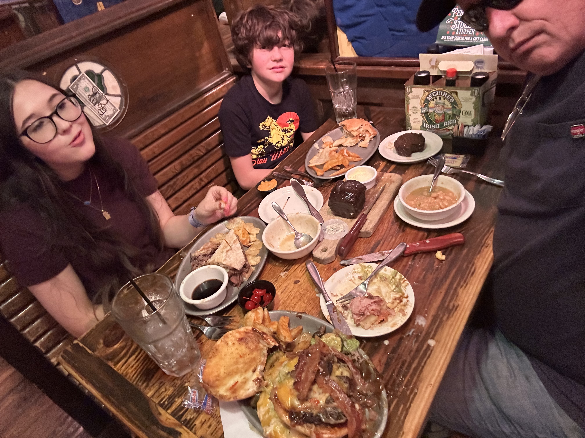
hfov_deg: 73.9
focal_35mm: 23
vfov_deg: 58.9
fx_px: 389
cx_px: 292
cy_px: 219
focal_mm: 2.69
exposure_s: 1/30
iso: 500
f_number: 1.9
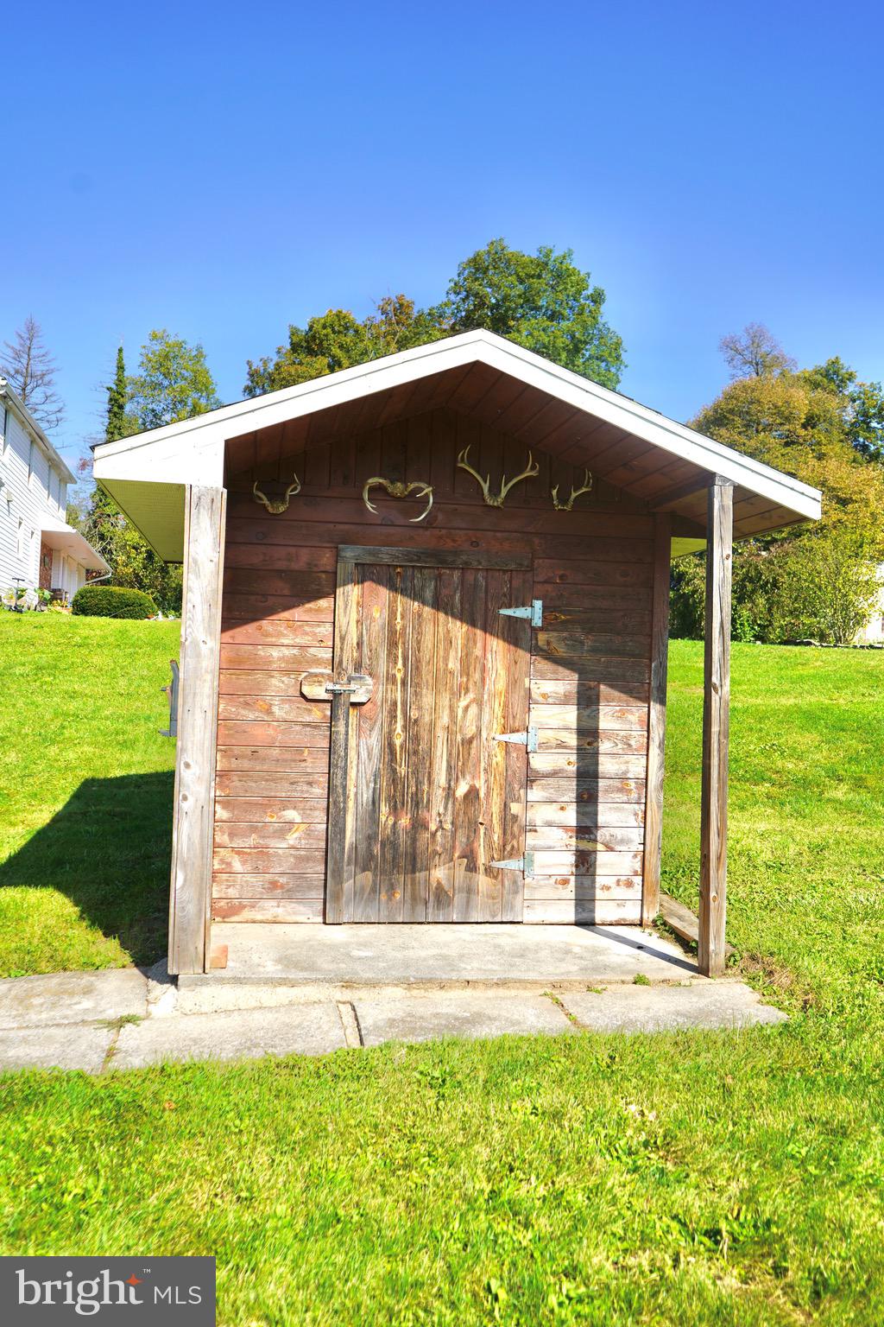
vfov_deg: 61.9
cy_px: 664
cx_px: 442
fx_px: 1105
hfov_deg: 43.6
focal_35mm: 30
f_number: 5
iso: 100
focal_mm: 30
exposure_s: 1/640
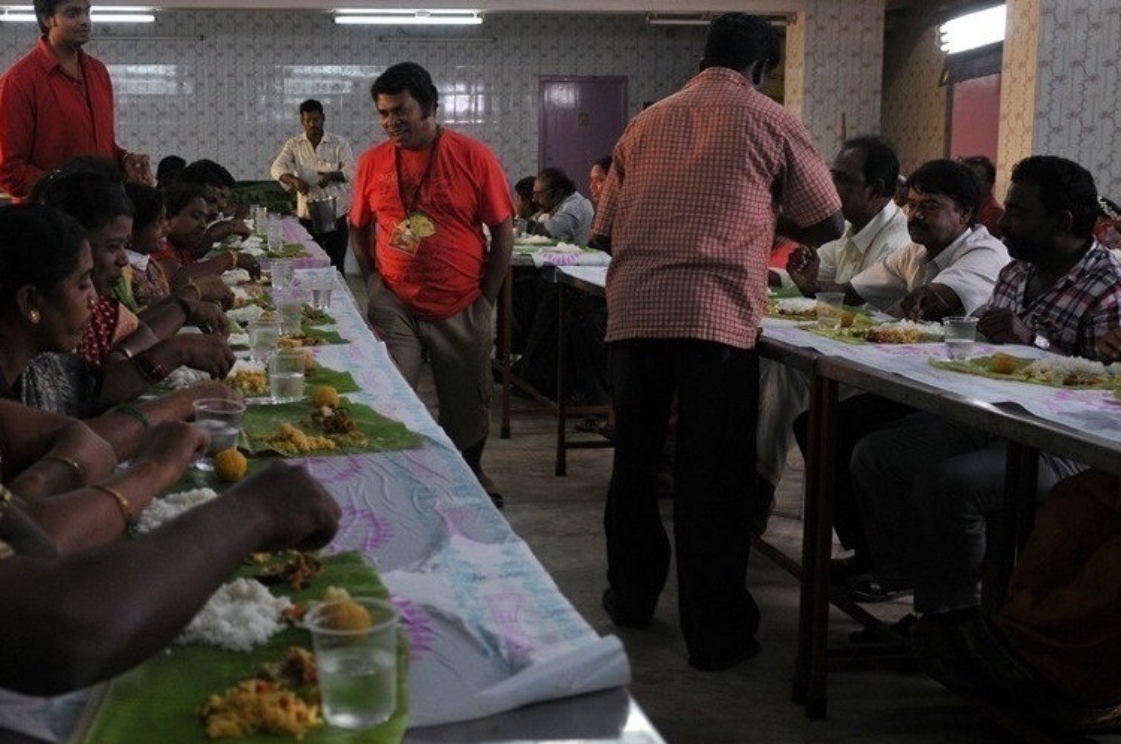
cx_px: 399
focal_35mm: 48
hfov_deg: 40.8
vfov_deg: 28.0
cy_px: 327
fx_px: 1493
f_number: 3.8
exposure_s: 1/100
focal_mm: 24
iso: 640
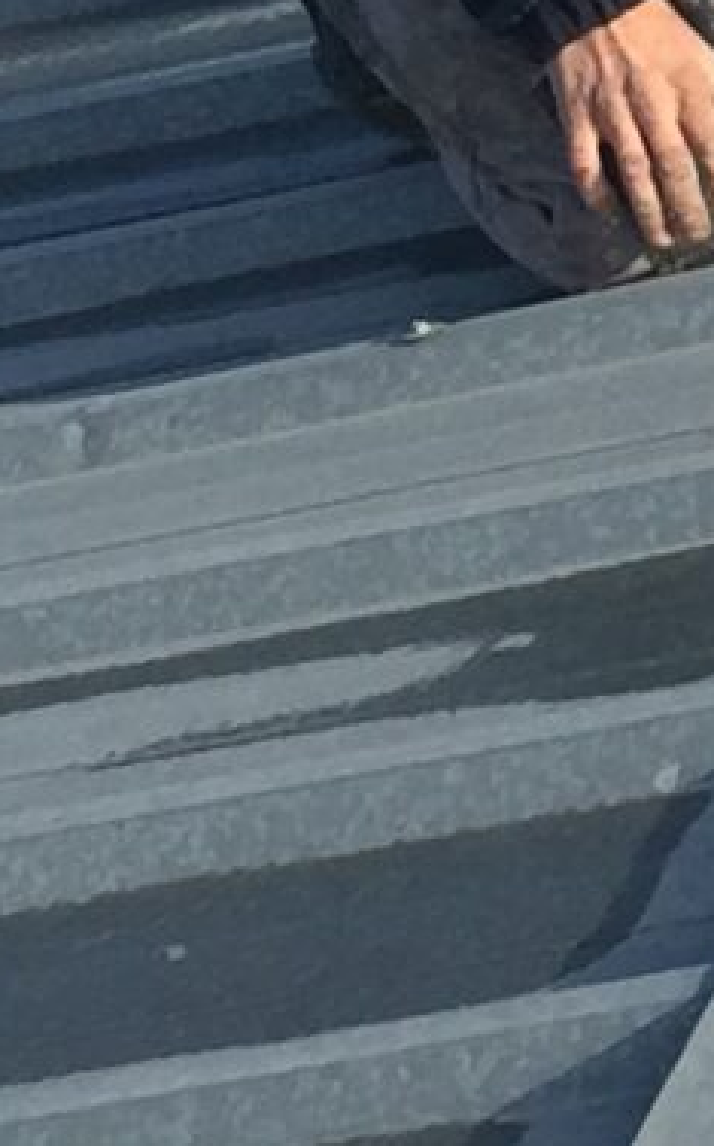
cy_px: -179
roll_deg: +12.9
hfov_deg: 5.9
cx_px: 2011
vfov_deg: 9.9
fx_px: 6519
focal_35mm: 209
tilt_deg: -19.1
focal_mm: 4.15
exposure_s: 1/1163
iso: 32
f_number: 2.2
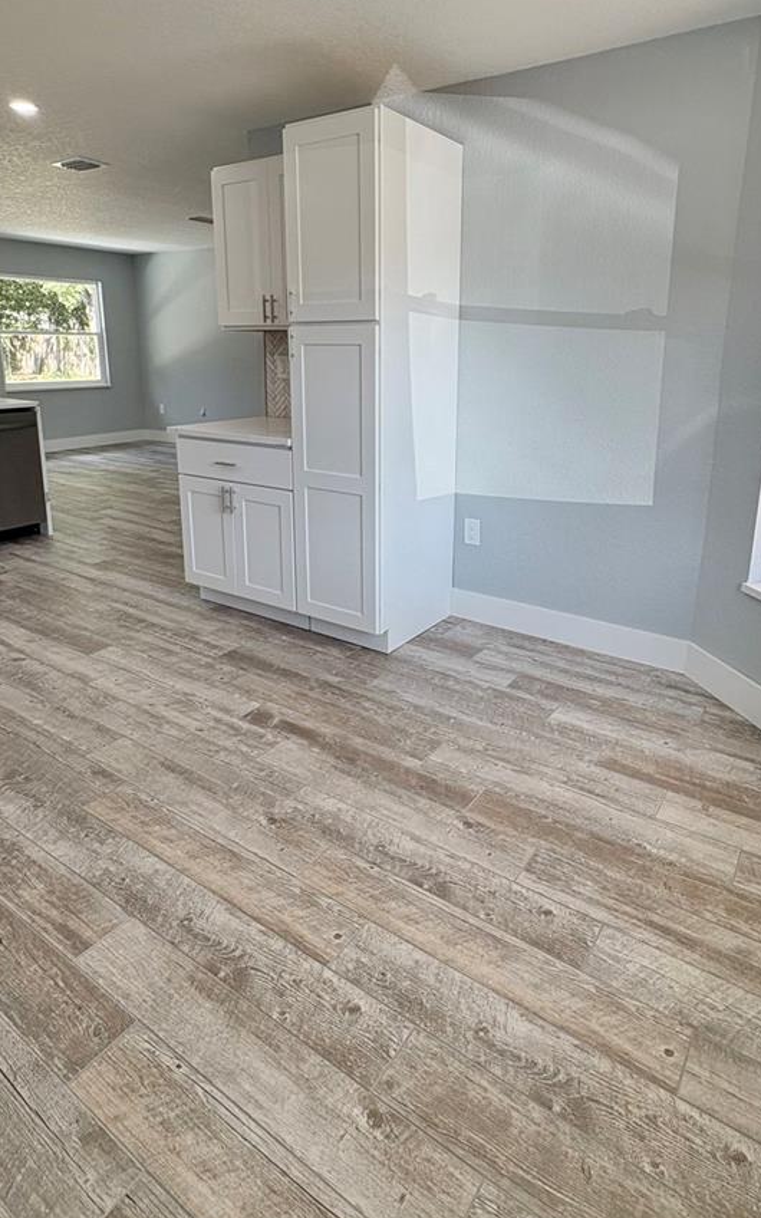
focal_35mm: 21
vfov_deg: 81.6
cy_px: 507
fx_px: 697
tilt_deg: -12.4
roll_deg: -0.5
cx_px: 405
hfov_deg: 57.2
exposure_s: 1/120
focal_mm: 2.22
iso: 50
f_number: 2.2
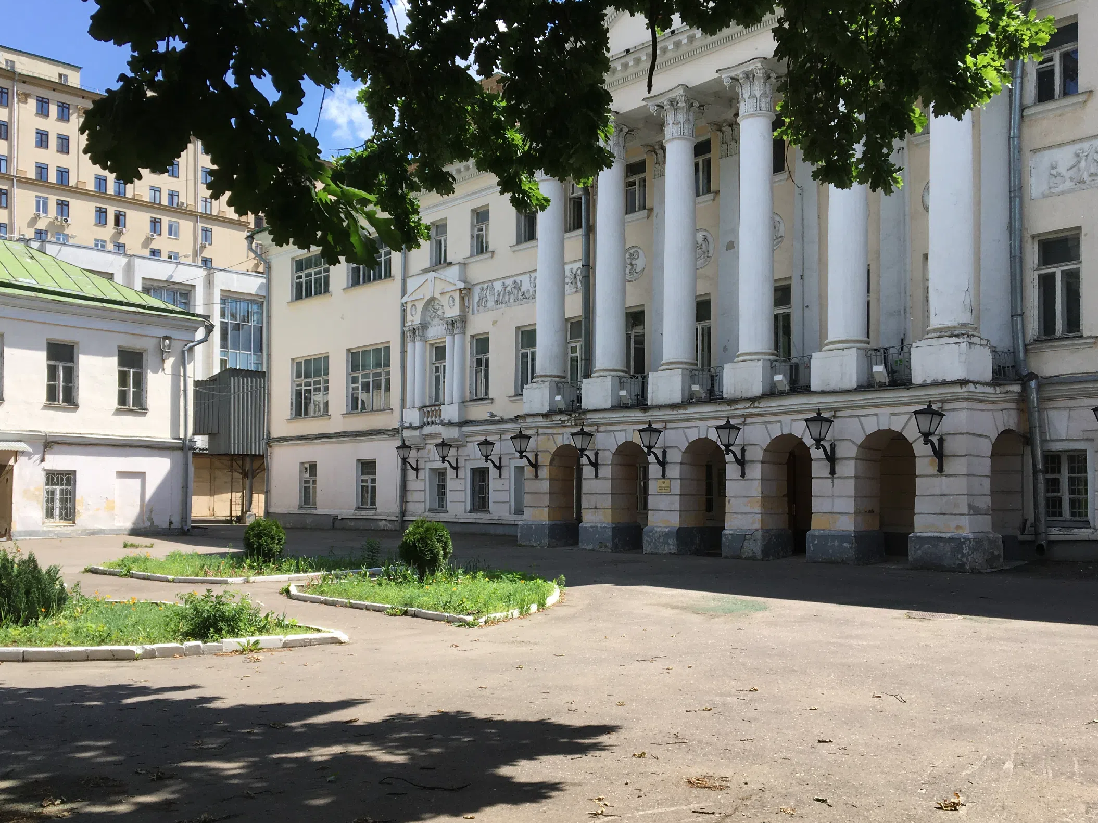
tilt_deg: +2.6
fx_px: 1047
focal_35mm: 33
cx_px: 533
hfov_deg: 55.3
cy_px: 464
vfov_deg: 42.9
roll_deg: -0.1
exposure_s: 1/1083
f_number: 2.2
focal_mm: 4.15
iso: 25
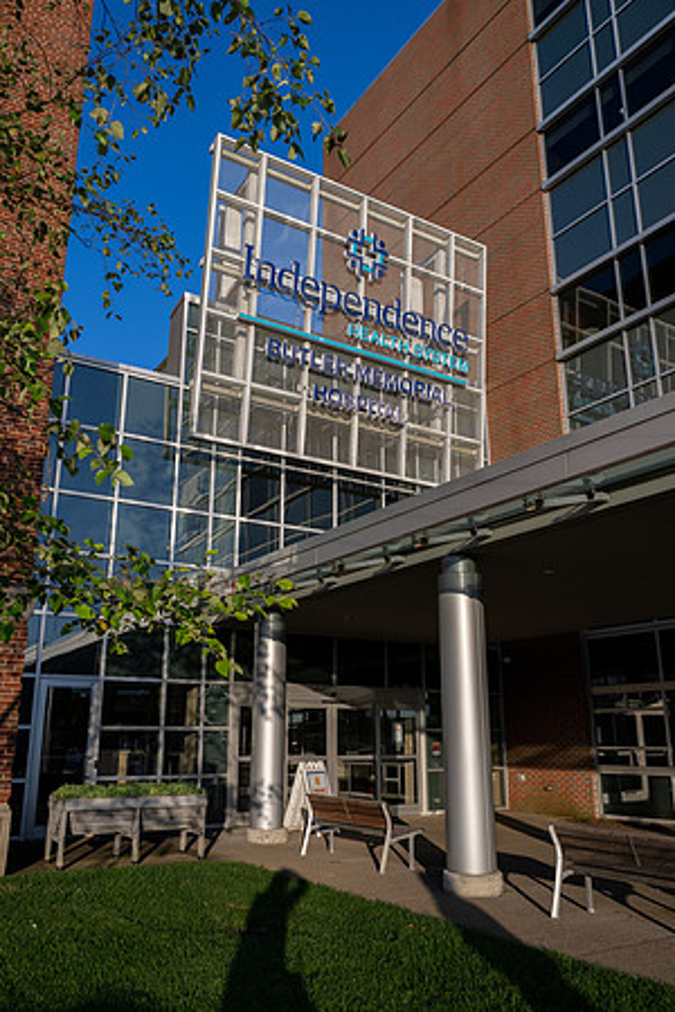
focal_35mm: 28
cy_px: 506
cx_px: 338
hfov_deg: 46.4
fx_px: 787
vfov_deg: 65.5
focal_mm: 28
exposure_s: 1/800
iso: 200
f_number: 5.6
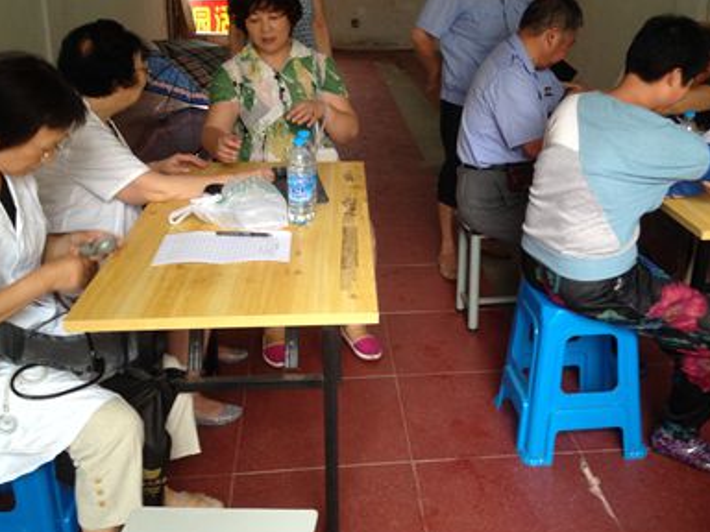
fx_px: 882
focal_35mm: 43
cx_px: 444
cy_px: 197
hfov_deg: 43.5
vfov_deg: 33.4
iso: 100
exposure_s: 1/20
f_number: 2.4
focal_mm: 4.12
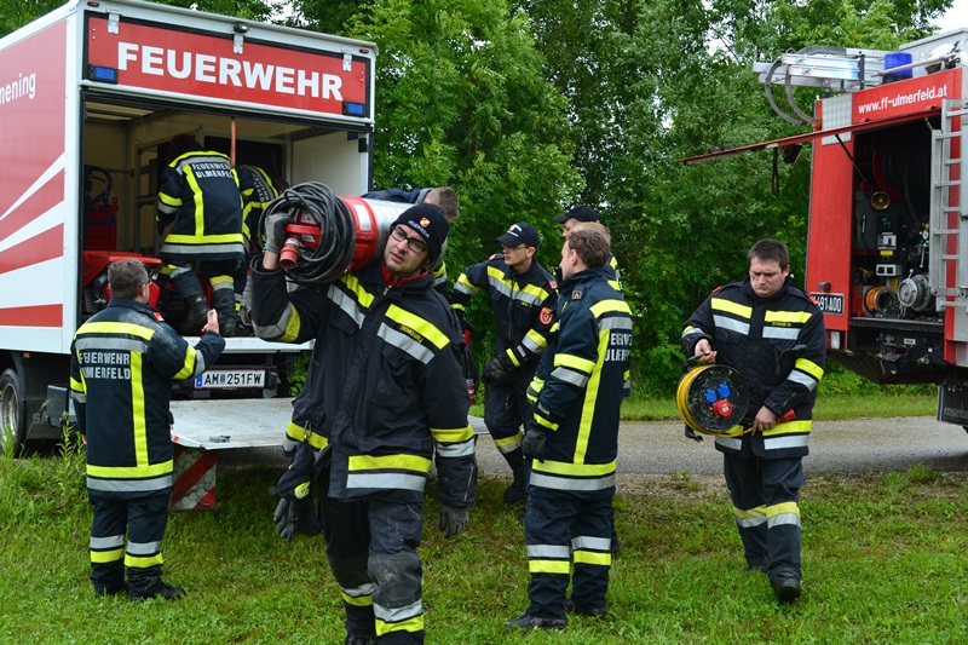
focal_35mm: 45
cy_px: 322
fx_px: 1210
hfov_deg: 43.6
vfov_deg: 29.9
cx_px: 484
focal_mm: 30
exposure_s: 1/160
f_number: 9
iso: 400
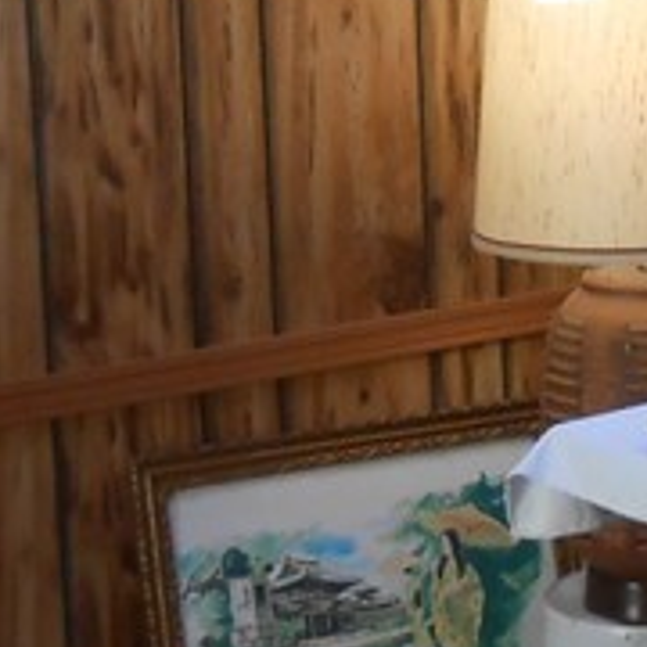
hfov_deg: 11.5
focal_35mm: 151
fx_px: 3193
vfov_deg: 11.6
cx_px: 625
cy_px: 291
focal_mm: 5.3
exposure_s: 1/30
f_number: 3.8
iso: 160
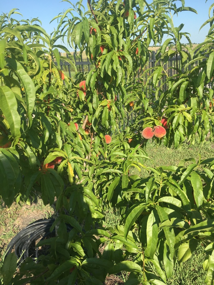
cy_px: 142
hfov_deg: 48.2
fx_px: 239
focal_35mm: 29
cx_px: 107
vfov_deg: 61.7
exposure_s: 1/950
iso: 25
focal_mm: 4.15
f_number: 2.2
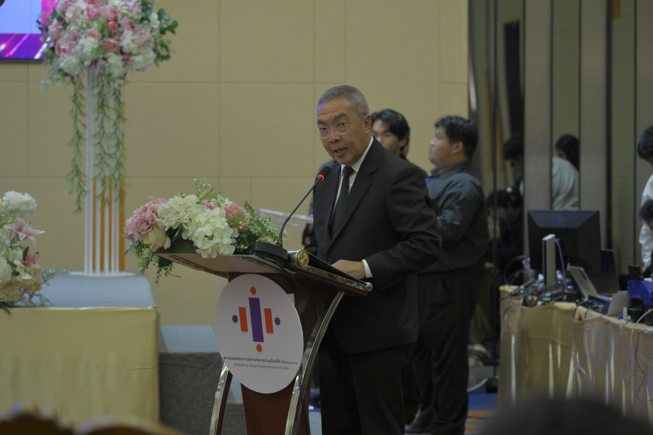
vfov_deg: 11.4
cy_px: 218
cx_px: 326
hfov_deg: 17.1
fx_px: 2176
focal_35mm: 120
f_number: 4.5
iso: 2500
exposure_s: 1/125
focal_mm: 120
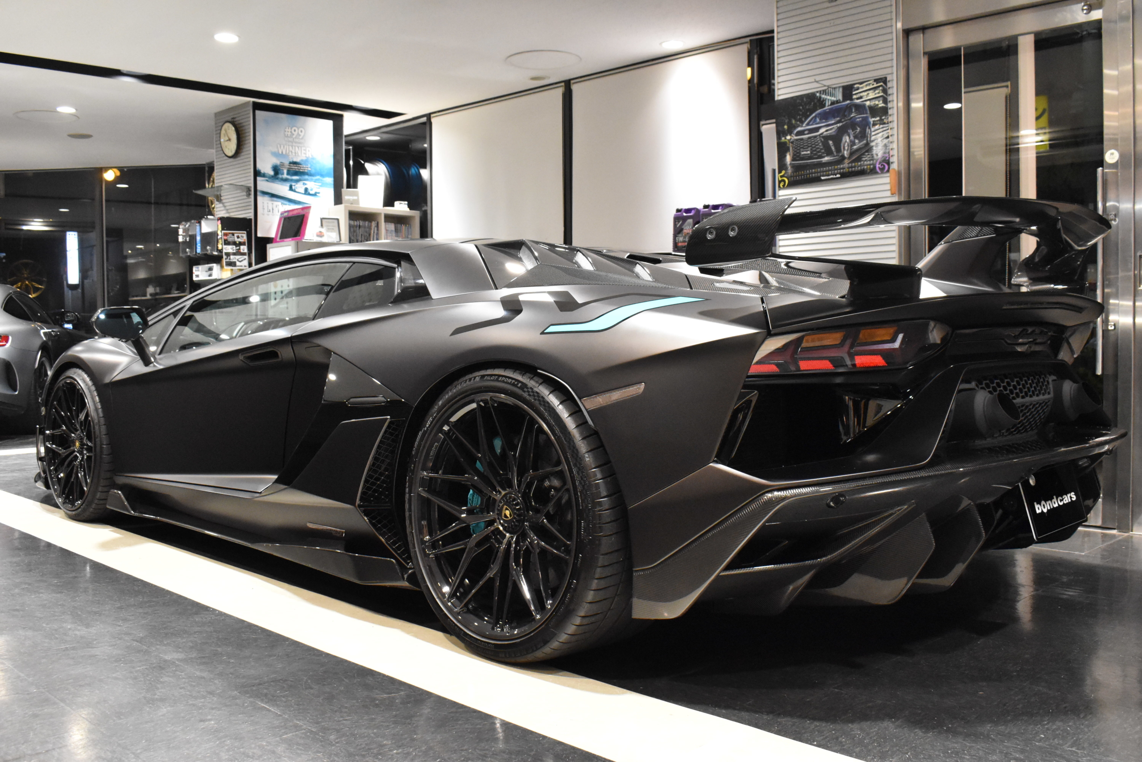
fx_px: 1047
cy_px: 381
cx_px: 571
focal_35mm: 33
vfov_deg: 40.0
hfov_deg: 57.2
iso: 4500
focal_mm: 22
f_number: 8
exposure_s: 1/40
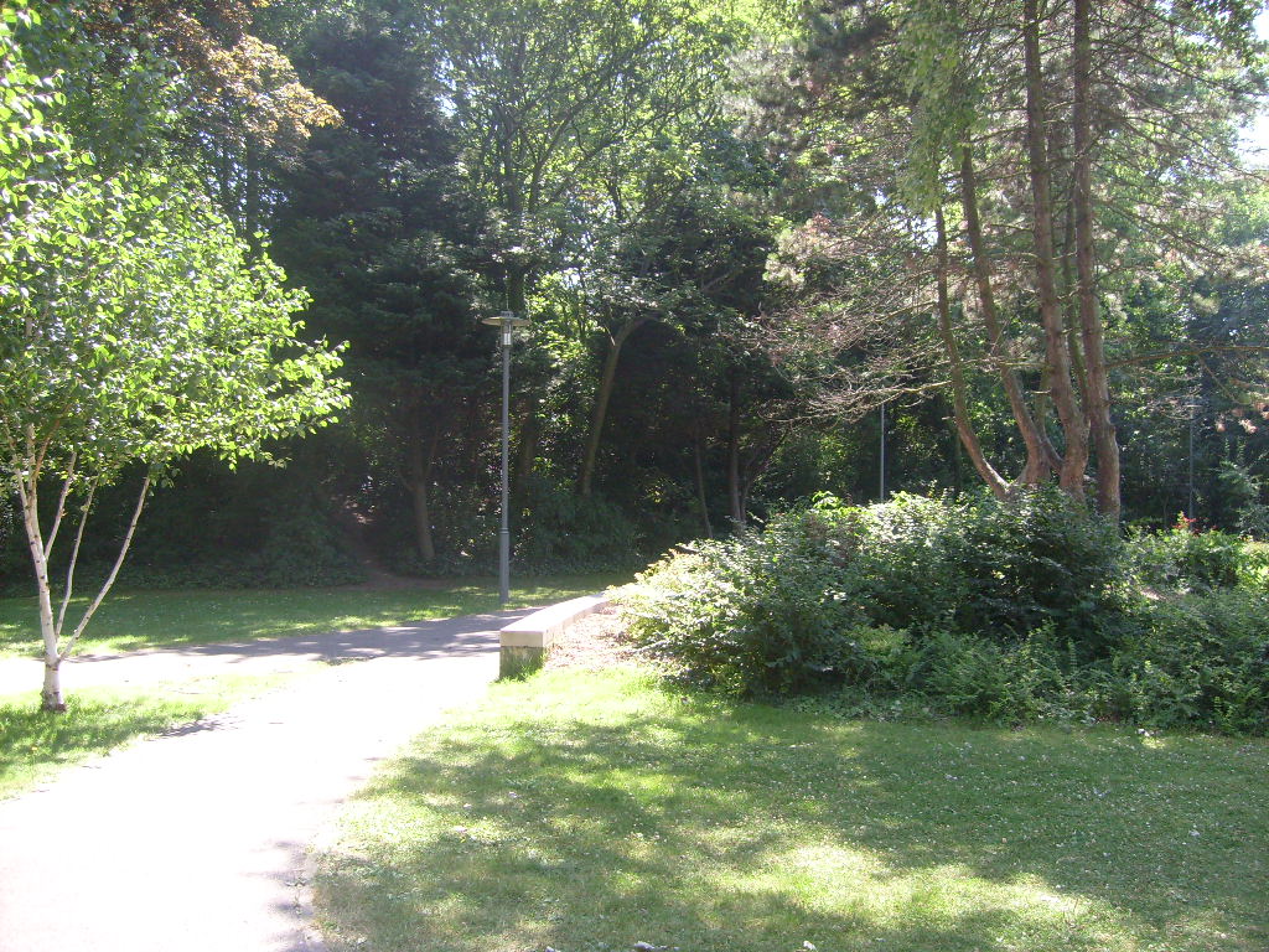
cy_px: 476
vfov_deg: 40.7
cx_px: 634
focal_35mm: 35
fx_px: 1283
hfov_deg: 52.6
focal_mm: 5.8
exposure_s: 1/180
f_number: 2.8
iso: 100
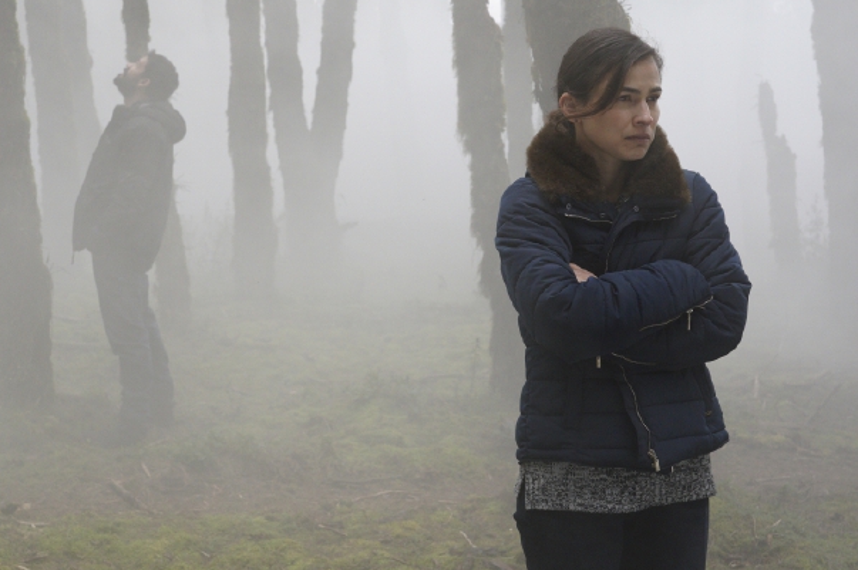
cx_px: 306
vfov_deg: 22.2
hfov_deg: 32.7
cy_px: 220
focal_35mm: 61
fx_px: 1453
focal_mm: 46
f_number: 7.1
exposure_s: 1/250
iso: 1600
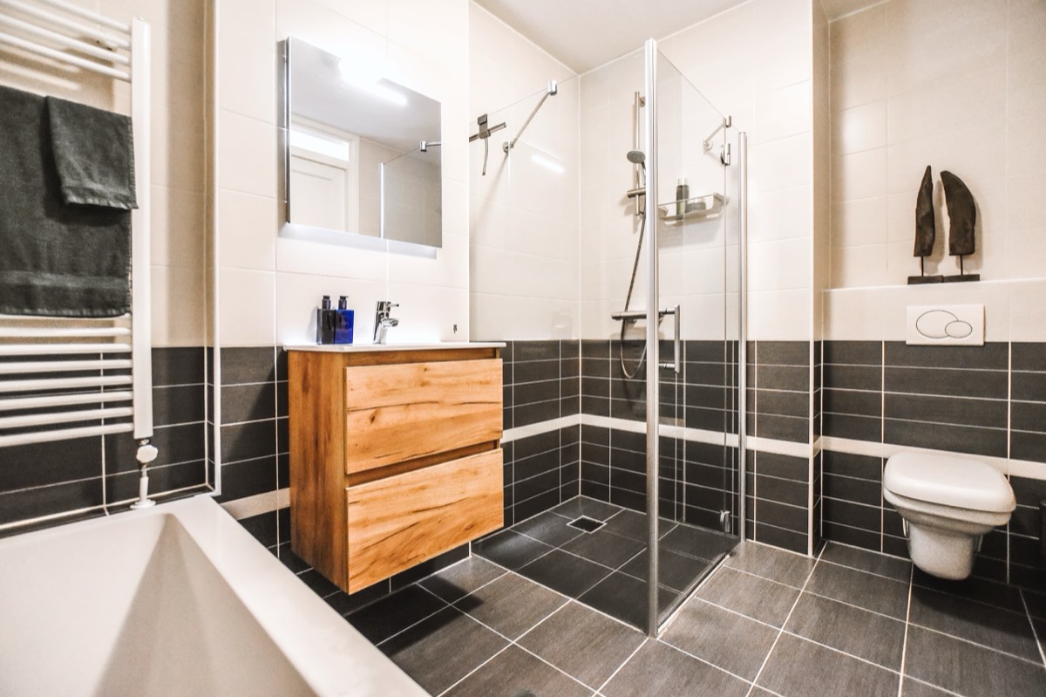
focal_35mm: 15
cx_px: 523
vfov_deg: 77.3
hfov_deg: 100.4
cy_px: 348
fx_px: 436
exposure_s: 1/60
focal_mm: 10
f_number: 3.5
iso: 2500
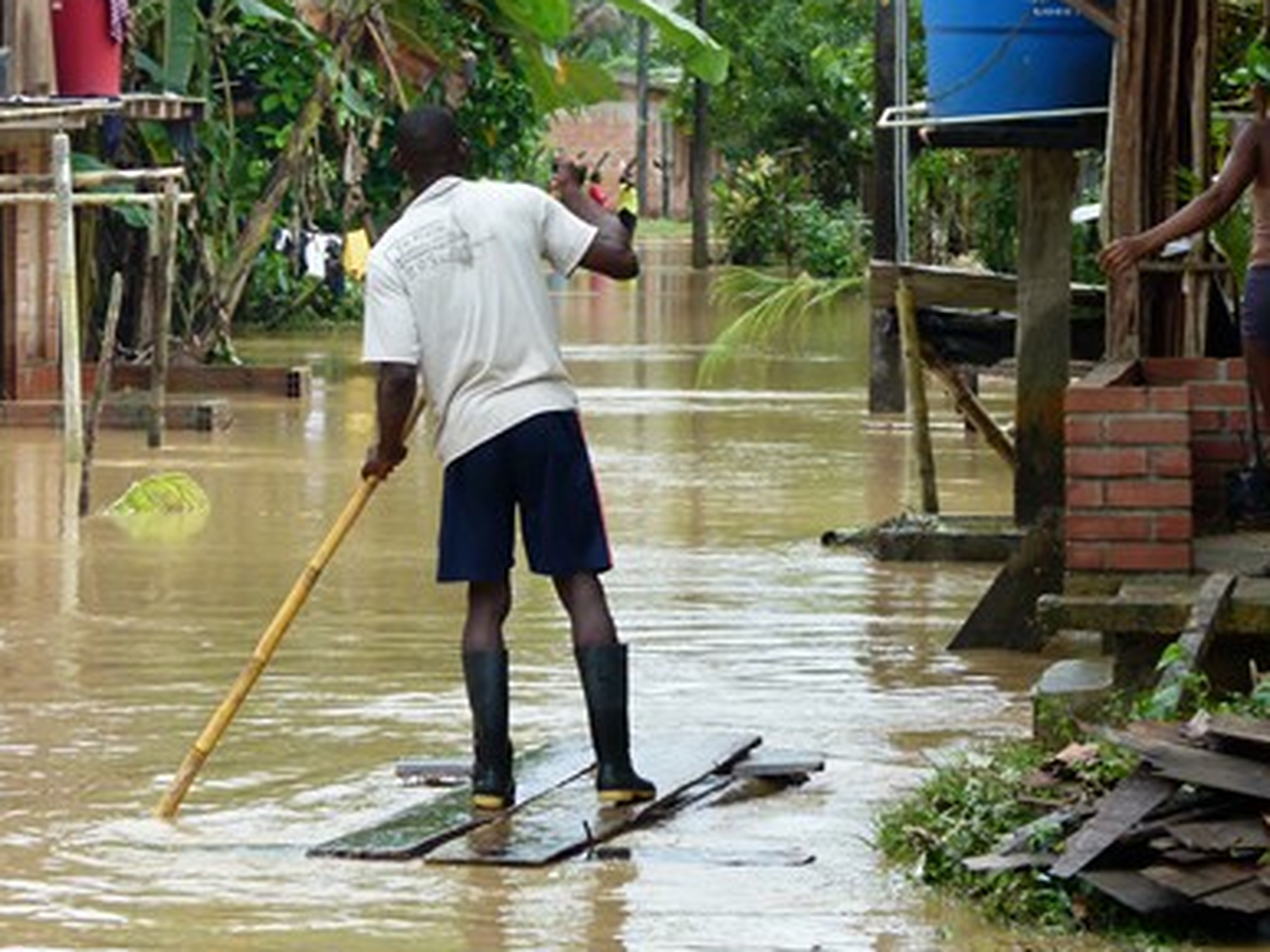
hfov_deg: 10.9
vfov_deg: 8.2
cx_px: 505
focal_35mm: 182
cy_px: 456
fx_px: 6675
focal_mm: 23
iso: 100
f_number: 4
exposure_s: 1/320
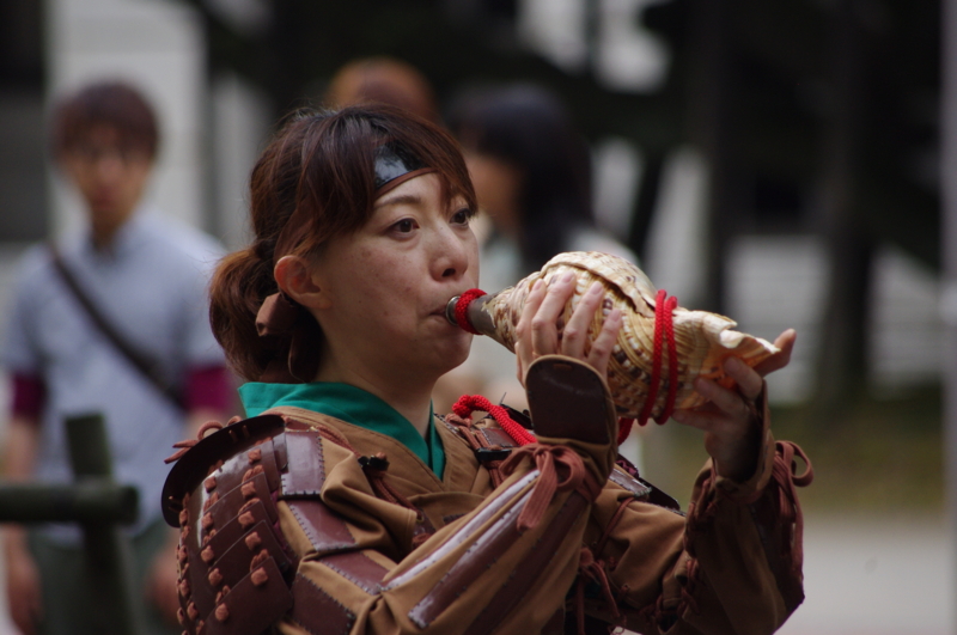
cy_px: 318
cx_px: 478
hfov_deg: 5.3
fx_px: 10353
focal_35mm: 390
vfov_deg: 3.5
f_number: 5.6
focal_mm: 260
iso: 800
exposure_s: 1/320
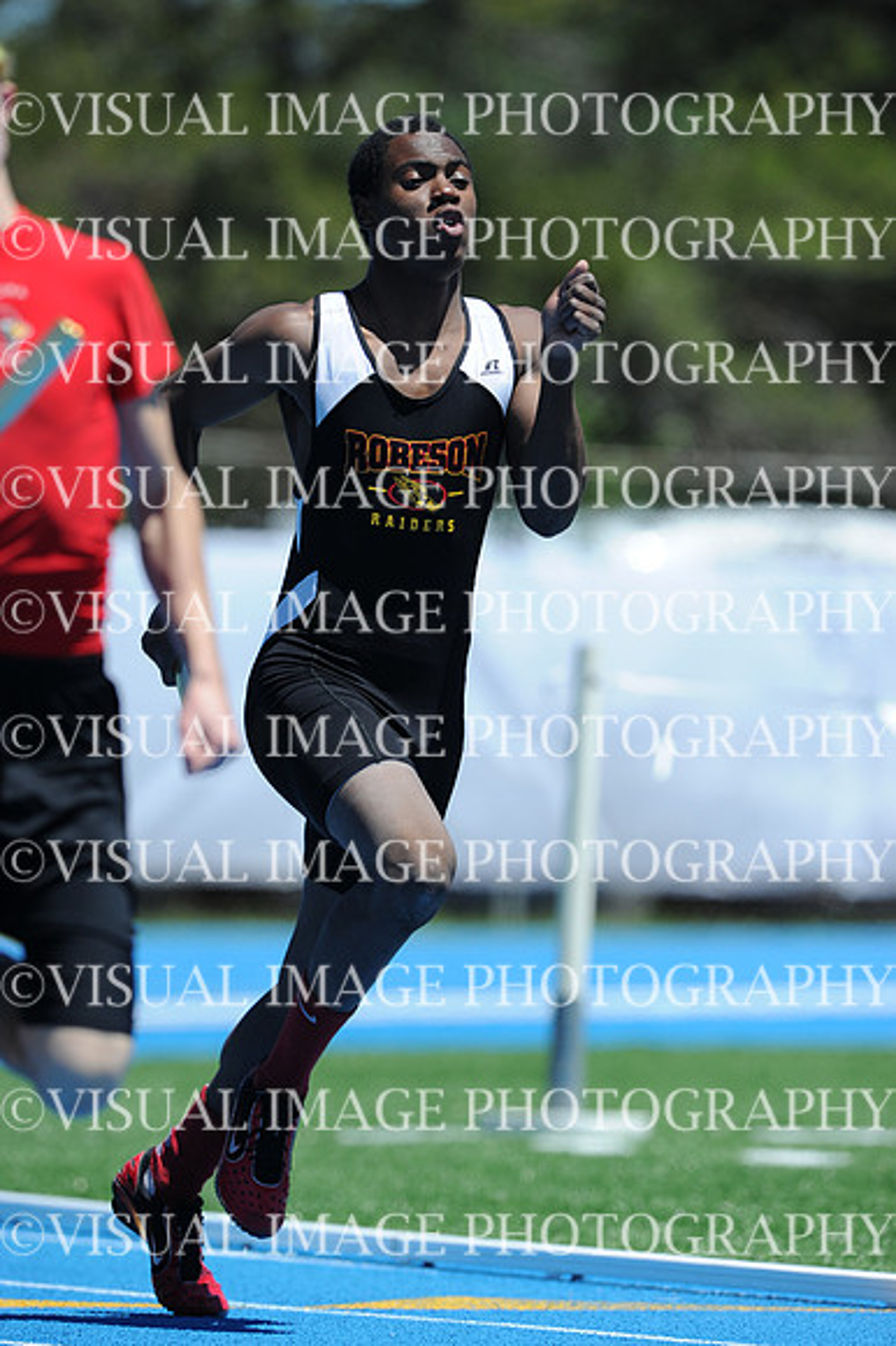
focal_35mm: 400
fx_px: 14950
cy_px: 673
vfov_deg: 5.2
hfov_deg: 3.4
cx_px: 448
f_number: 5.6
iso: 320
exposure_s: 1/2000
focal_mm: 400
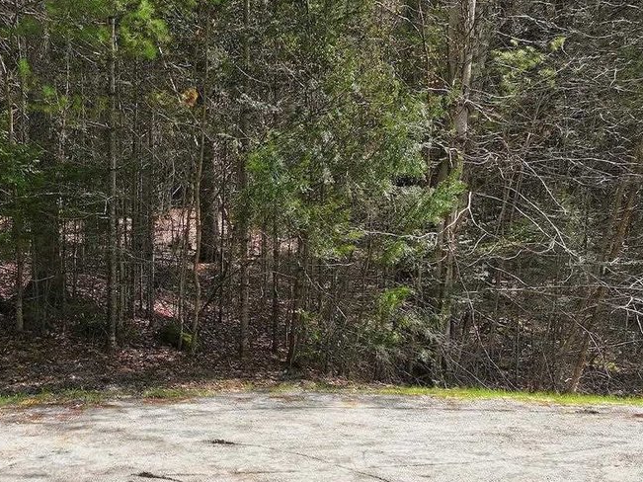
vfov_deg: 24.7
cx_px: 112
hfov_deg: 31.7
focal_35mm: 59
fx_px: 1096
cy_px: 322
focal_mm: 12.3
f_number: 2.8
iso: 100
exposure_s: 1/1000
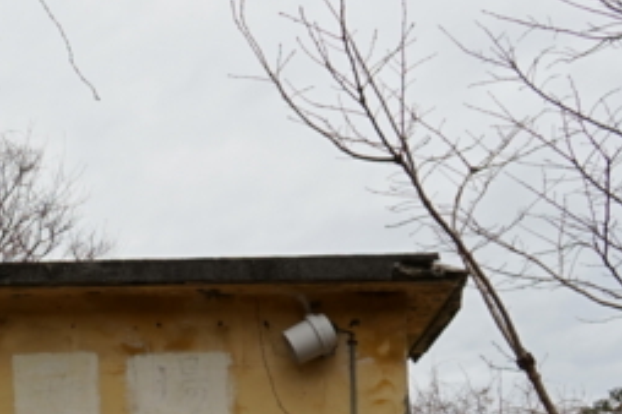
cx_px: -86
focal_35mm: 85
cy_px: 401
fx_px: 1468
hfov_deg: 22.4
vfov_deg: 15.8
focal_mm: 18
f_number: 7.1
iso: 100
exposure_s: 1/100
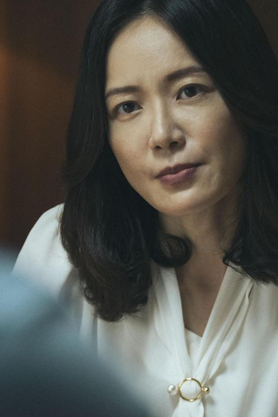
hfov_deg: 5.9
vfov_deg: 8.8
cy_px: 221
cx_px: 228
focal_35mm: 233
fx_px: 2696
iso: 2000
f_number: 2.8
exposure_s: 1/100
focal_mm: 95
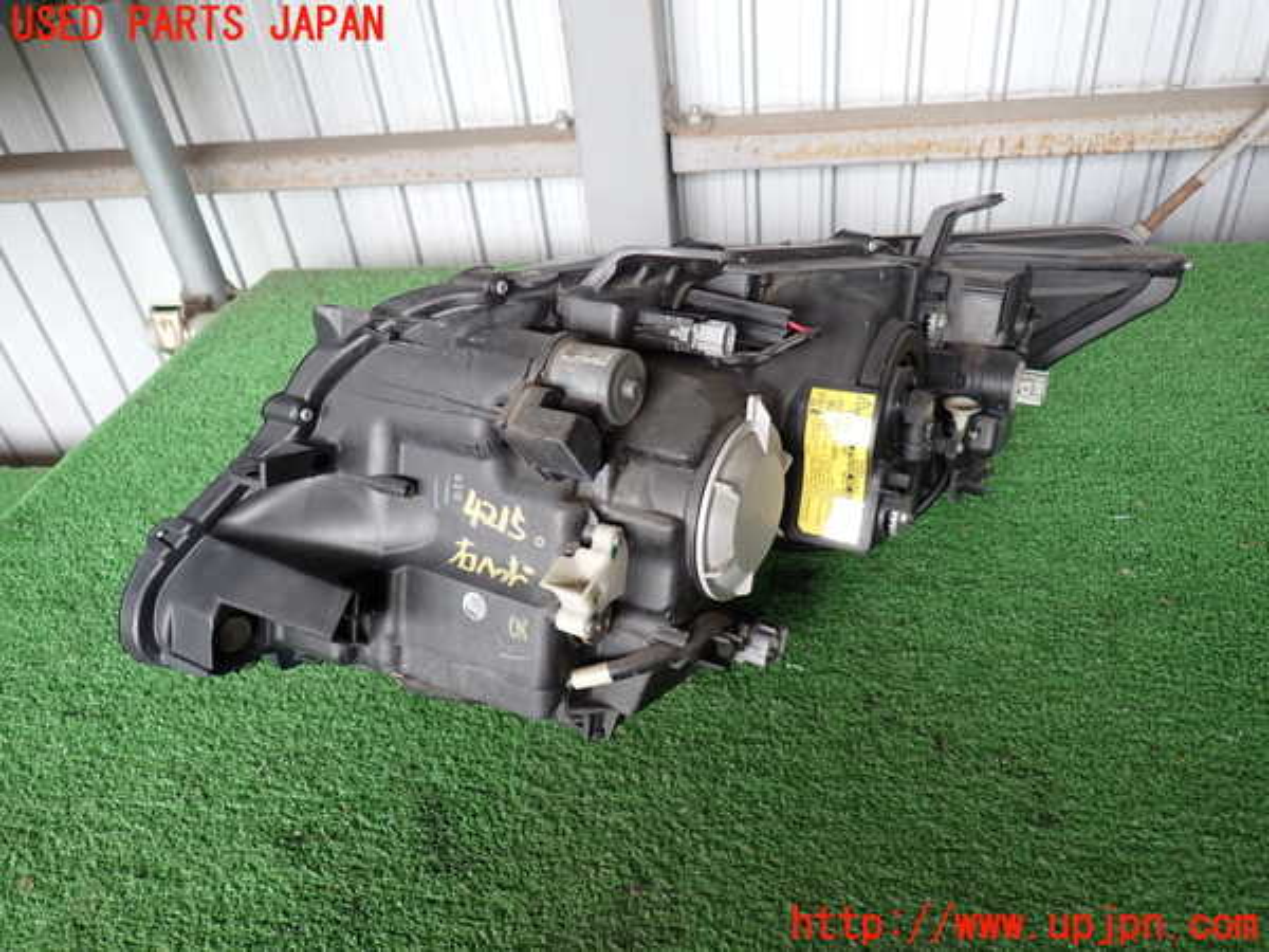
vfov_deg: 54.9
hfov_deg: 69.4
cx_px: 634
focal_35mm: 25
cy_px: 476
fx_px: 916
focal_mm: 4.5
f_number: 2
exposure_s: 1/60
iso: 160
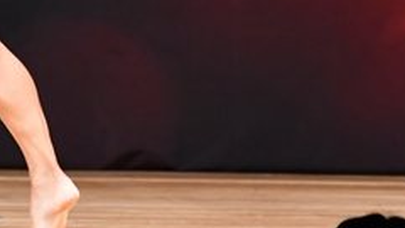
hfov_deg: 2.5
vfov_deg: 1.4
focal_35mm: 863
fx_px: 9268
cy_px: -133
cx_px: -50
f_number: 5.6
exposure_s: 1/400
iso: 3200
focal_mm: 170
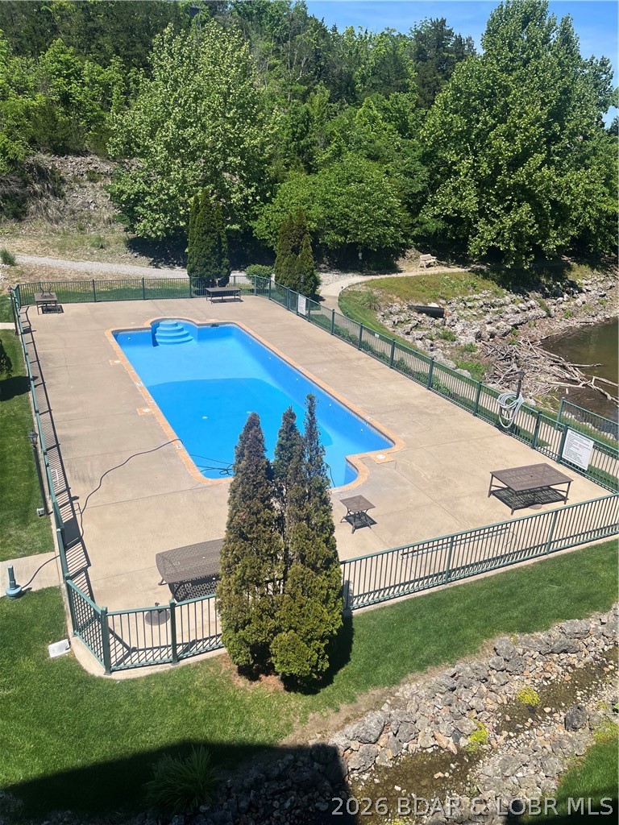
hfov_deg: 53.1
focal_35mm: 26
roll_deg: -1.4
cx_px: 310
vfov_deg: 67.3
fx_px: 620
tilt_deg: -22.8
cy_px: 412
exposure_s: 1/5076
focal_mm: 5.1
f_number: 1.6
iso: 50
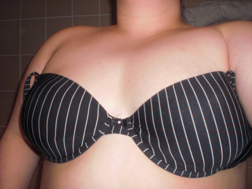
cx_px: 126
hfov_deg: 49.0
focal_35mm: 38
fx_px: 277
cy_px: 94
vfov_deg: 37.7
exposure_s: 1/60
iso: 200
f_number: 3.1
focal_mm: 6.3
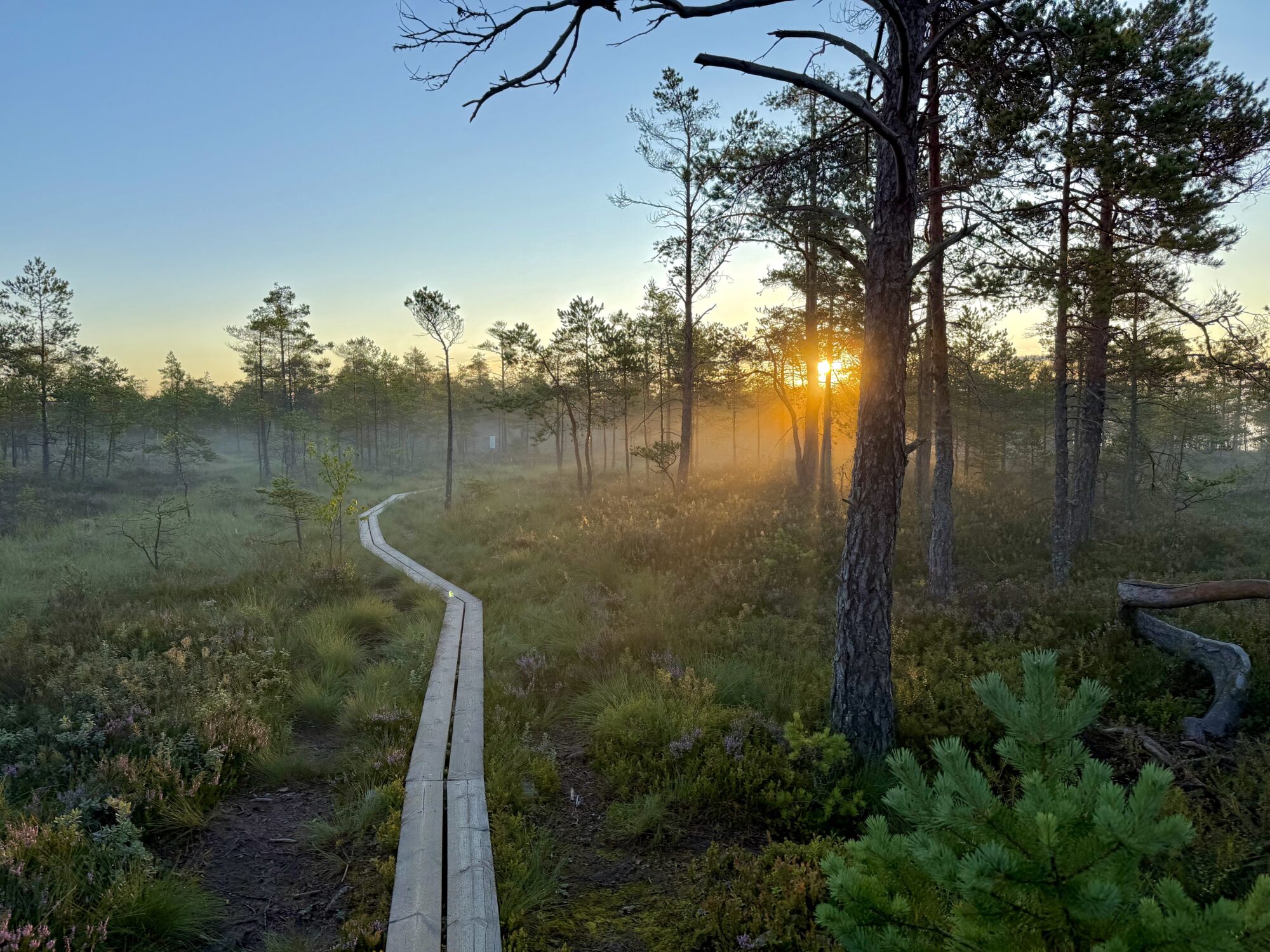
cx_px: 635
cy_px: 476
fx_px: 881
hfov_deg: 71.6
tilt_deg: -1.7
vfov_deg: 56.8
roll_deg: +0.6
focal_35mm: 24
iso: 80
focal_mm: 6.76
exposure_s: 1/1410
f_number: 1.78
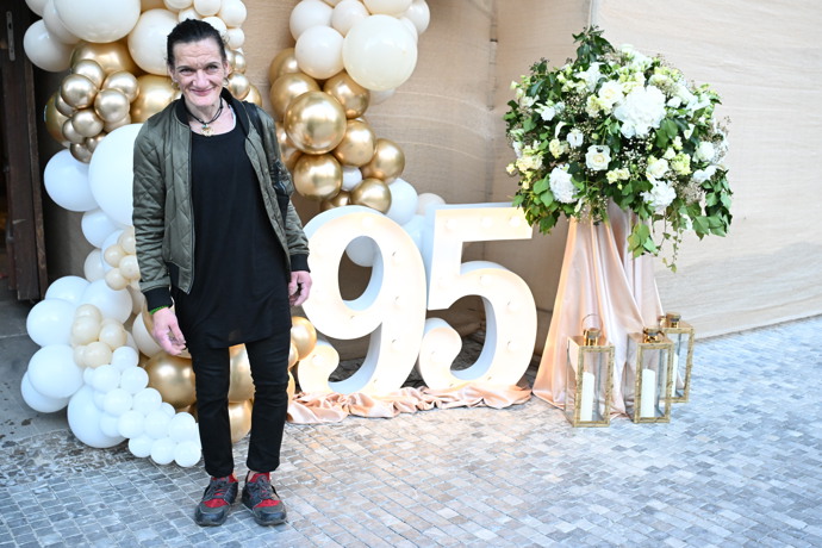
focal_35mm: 37
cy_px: 274
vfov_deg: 35.9
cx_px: 411
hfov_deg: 51.9
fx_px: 845
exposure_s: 1/250
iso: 5000
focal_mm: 37
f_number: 5
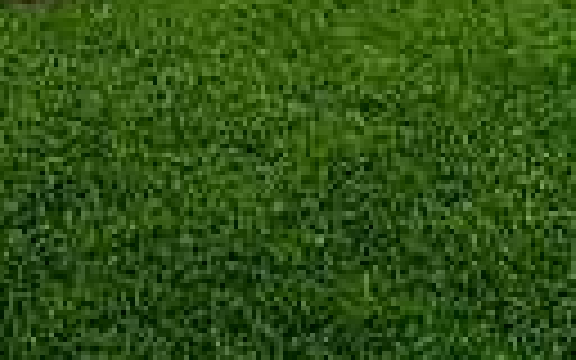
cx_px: 68
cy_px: -558
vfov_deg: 10.8
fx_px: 1570
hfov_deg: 20.4
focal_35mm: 100
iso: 160
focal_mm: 28
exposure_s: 1/250
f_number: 7.1
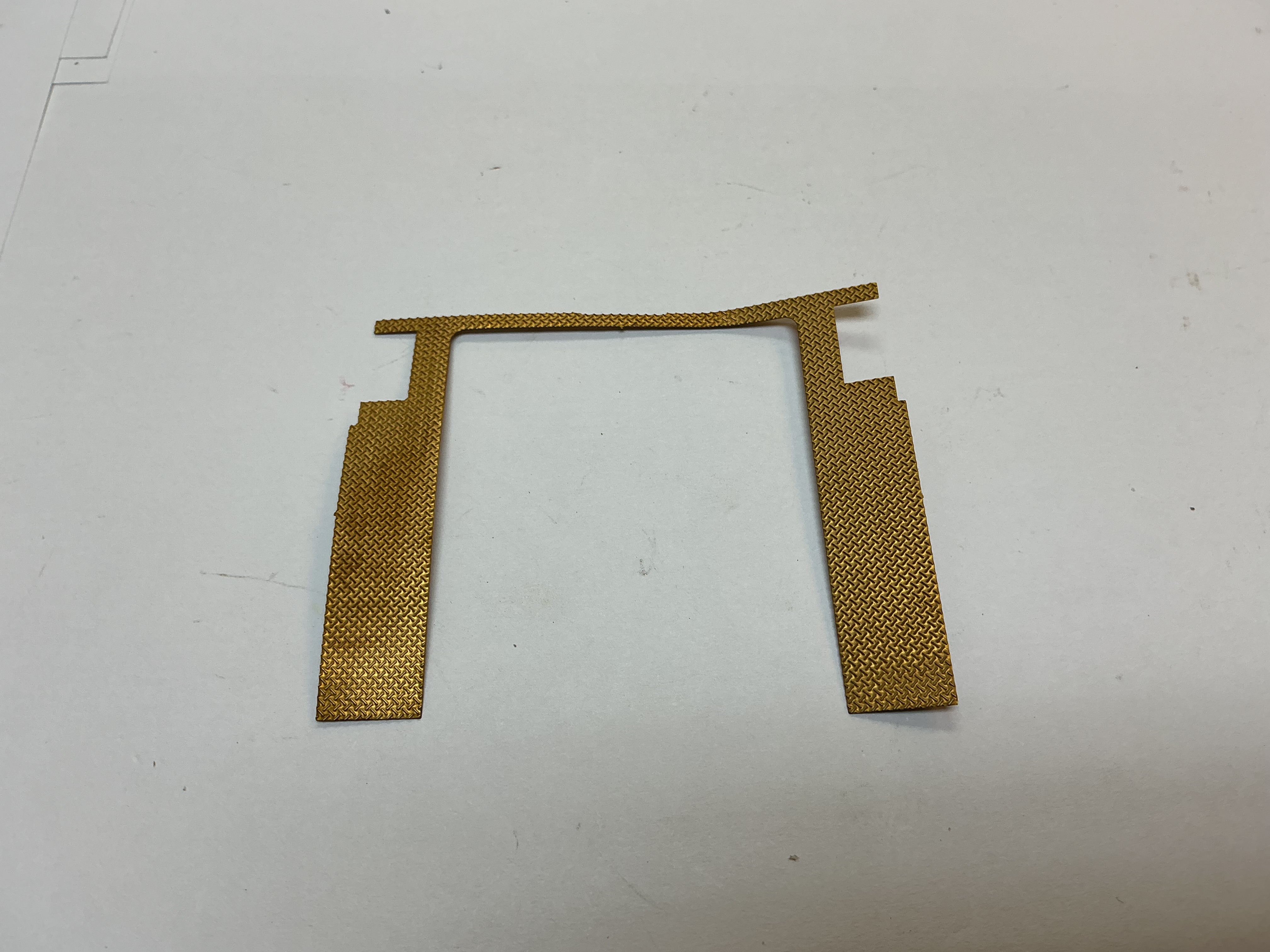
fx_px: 1064
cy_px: 476
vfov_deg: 48.2
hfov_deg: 61.7
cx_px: 635
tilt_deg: -62.9
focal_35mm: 29
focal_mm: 3
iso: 16
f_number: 1.8
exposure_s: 1/100
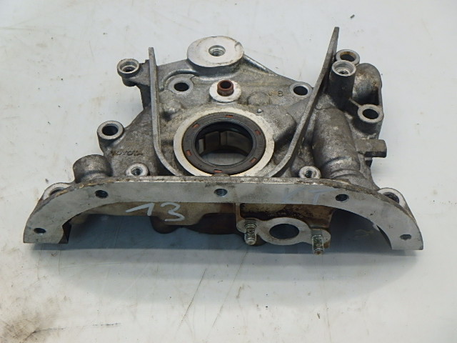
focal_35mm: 42
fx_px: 554
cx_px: 228
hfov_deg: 44.8
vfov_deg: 34.3
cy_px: 172
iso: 250
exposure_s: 1/40
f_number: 5.2
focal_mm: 7.5
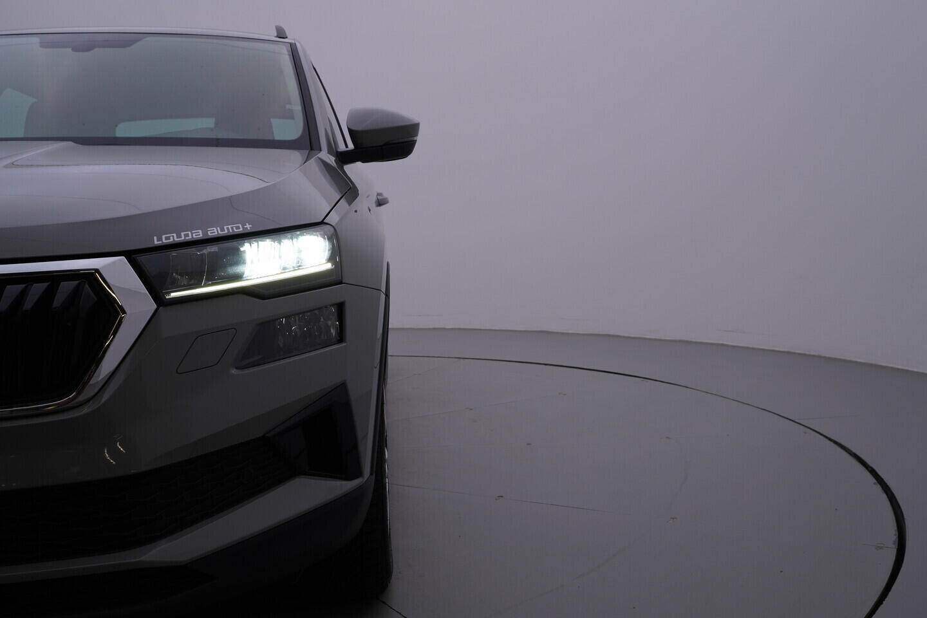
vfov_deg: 36.9
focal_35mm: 36
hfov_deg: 53.1
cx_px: 464
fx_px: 927
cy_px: 309
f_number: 5.6
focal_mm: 24
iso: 125
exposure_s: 1/160
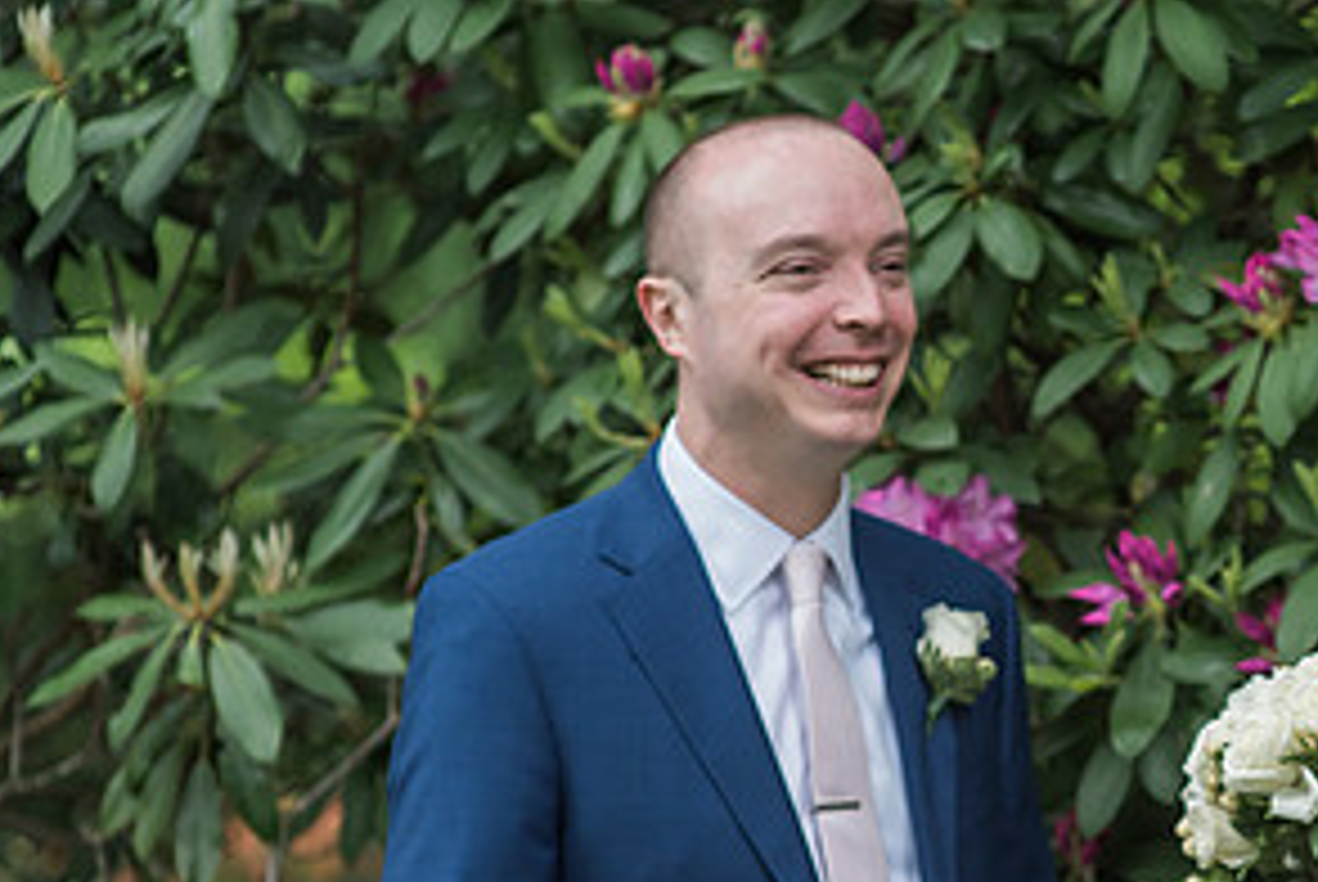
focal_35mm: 168
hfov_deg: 12.1
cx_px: 1201
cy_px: 763
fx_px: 6157
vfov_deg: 8.2
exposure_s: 1/1600
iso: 800
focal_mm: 85
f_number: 2.8
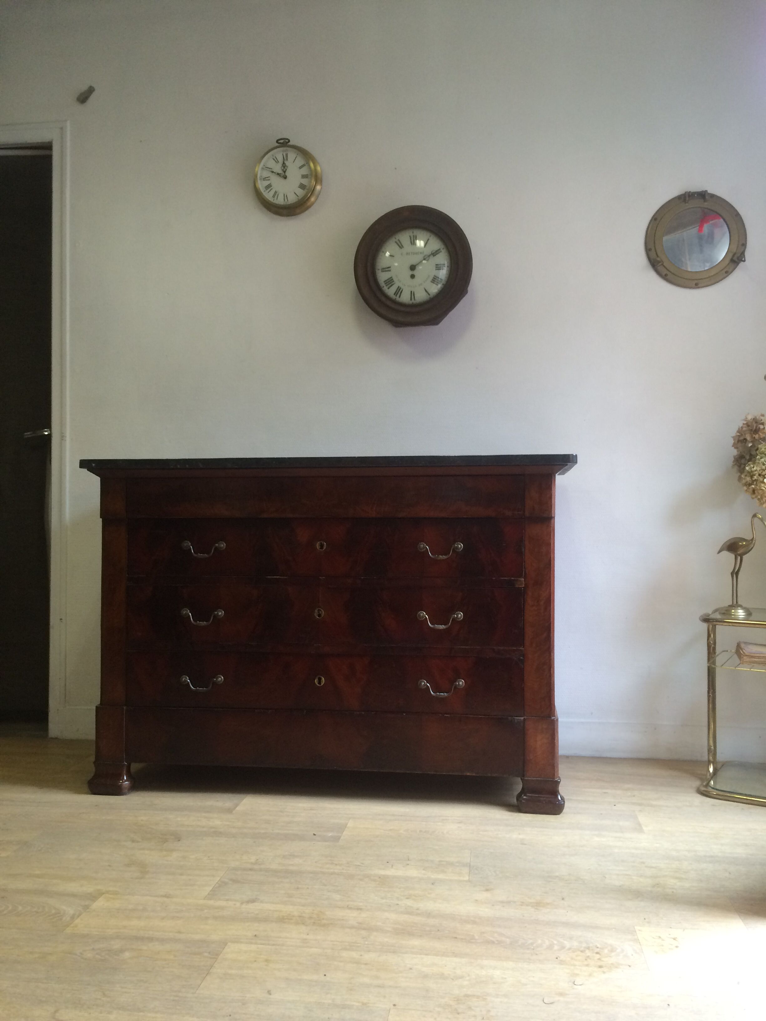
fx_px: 856
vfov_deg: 61.7
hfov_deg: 48.2
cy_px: 510
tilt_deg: +1.1
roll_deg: +0.2
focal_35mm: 29
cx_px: 383
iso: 160
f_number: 2.2
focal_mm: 4.15
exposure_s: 1/33
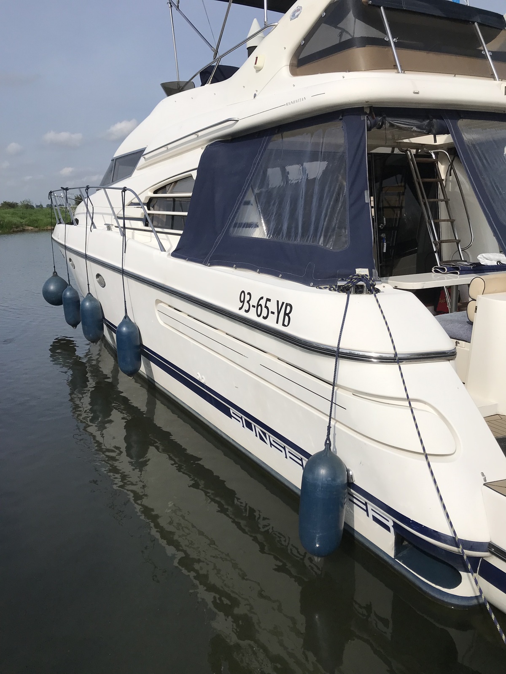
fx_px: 546
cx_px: 253
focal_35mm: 28
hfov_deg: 49.7
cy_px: 337
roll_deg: +0.9
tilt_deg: -10.0
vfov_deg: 63.4
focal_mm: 3.99
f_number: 1.8
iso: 20
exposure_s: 1/6410
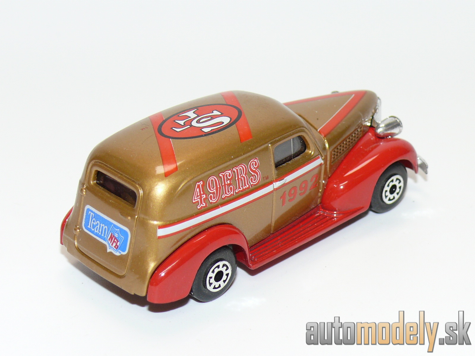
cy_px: 178
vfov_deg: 14.4
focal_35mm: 103
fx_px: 1413
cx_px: 238
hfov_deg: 19.1
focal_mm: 13.5
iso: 100
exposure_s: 1/30
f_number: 4
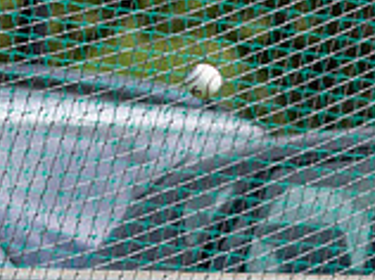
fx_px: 32374
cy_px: 452
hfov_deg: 0.7
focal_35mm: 2993
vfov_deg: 0.5
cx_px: 404
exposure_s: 1/1600
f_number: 2.8
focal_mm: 300
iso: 100
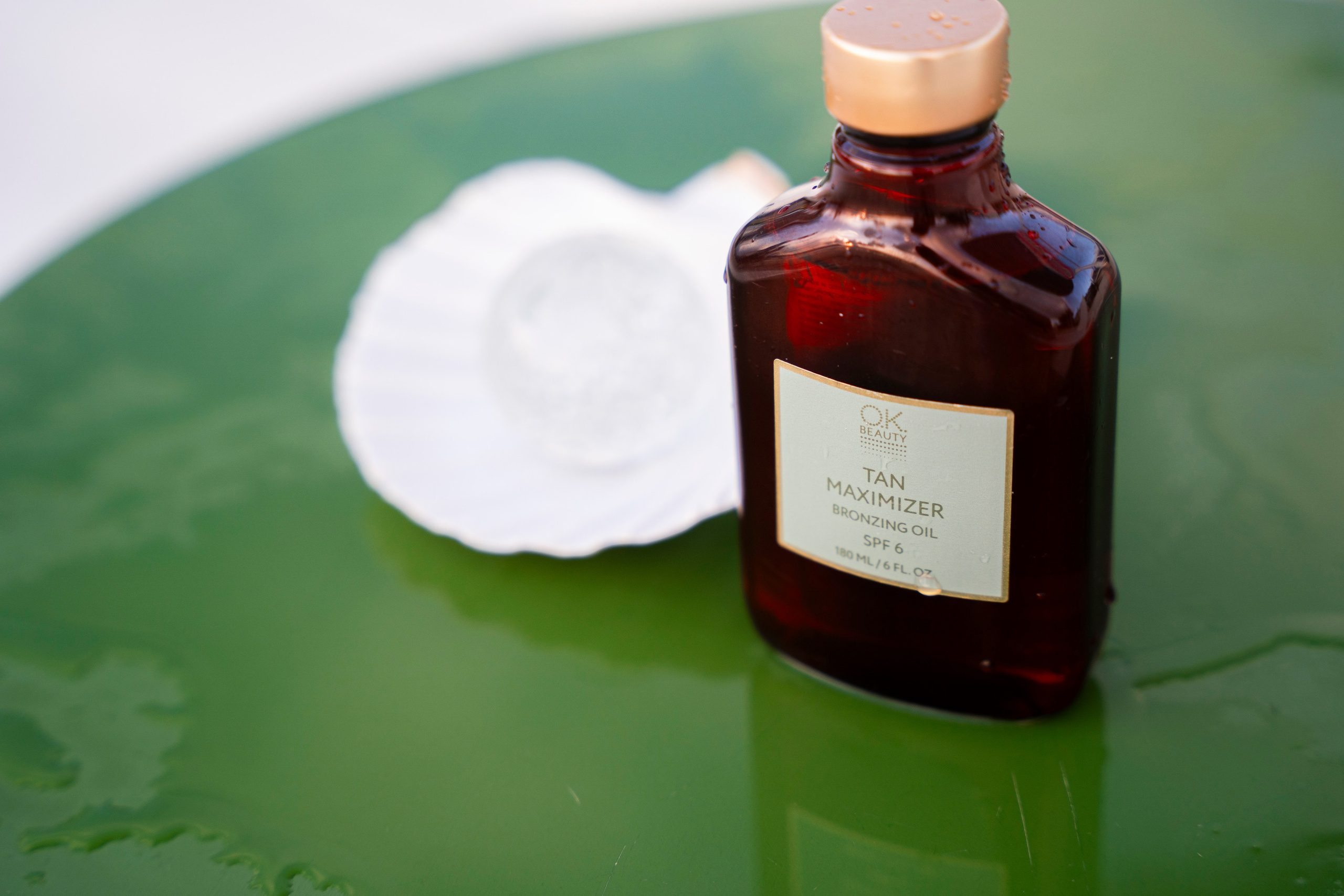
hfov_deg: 29.3
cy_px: 441
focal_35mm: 69
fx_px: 2568
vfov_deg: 19.8
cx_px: 672
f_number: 3.2
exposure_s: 1/250
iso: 160
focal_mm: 67.1
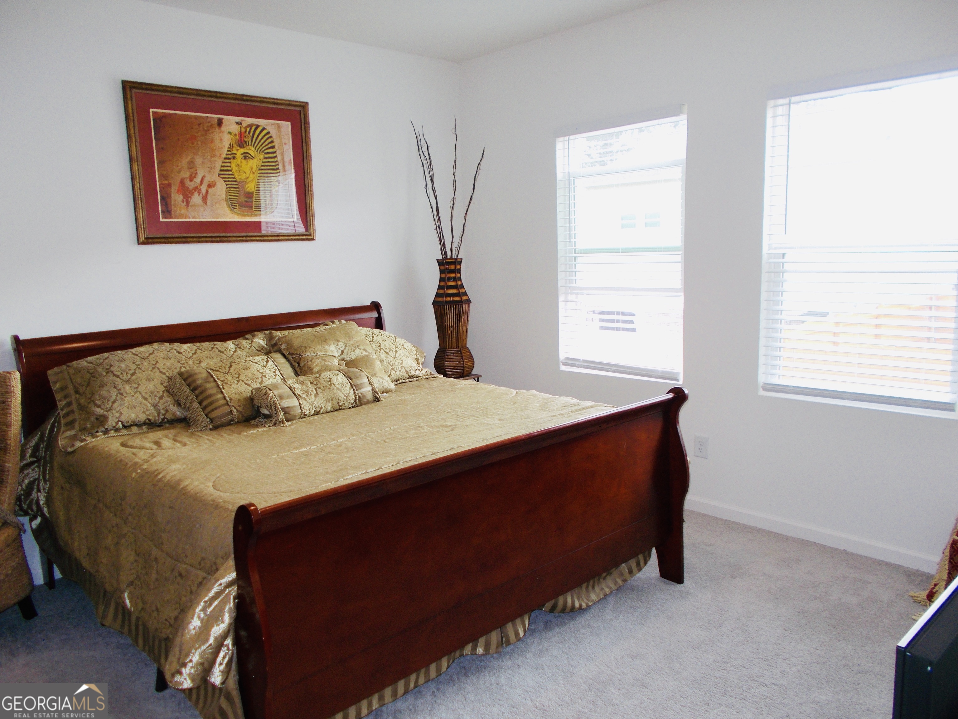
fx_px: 720
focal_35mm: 26
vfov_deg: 53.1
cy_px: 360
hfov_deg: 67.3
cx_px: 479
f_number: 3.2
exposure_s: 1/25
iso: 80
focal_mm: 4.6
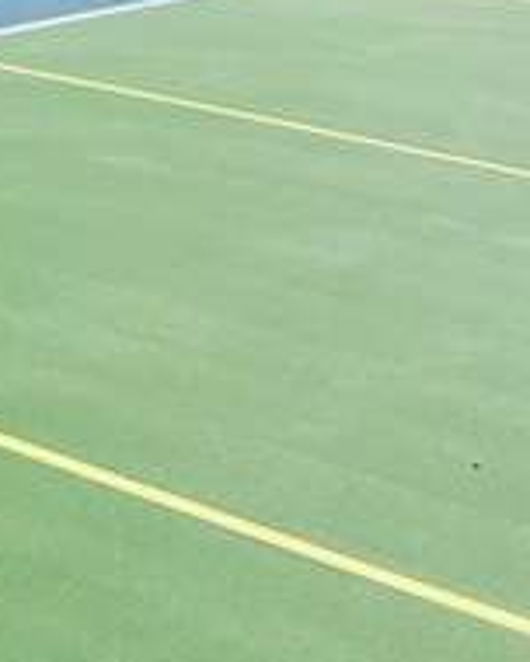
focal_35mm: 107
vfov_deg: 16.4
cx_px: -805
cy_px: -331
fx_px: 2098
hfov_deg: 11.5
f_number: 1.5
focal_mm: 5.7
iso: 50
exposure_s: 1/3356
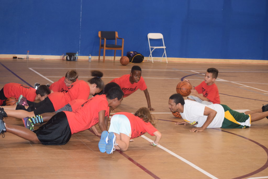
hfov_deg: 24.6
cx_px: 134
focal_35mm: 82
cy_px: 90
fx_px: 614
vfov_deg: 16.6
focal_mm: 55
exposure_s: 1/60
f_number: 4
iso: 1100
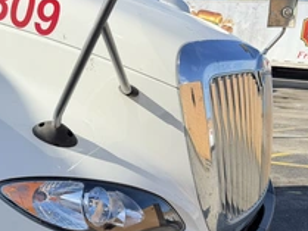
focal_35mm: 46
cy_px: 209
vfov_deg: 30.2
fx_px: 410
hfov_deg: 41.2
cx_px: 153
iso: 80
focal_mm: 6.76
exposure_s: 1/2611
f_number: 1.78
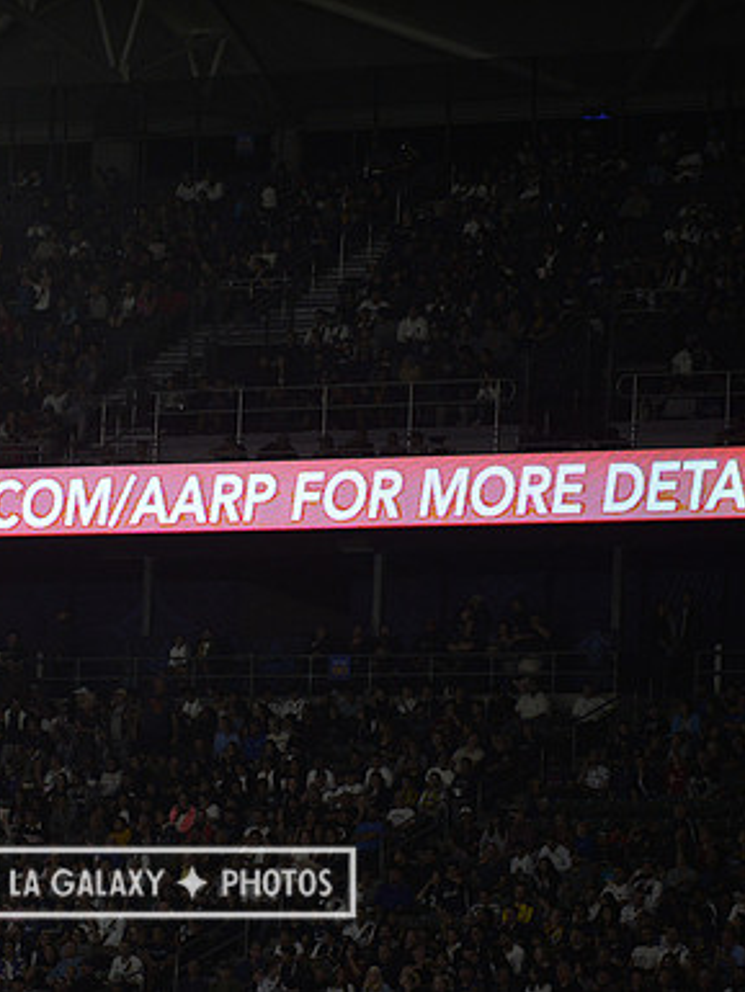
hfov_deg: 5.1
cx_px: 173
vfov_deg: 6.8
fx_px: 8317
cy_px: 496
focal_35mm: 290
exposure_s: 1/3200
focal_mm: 200
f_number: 2.8
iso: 1600
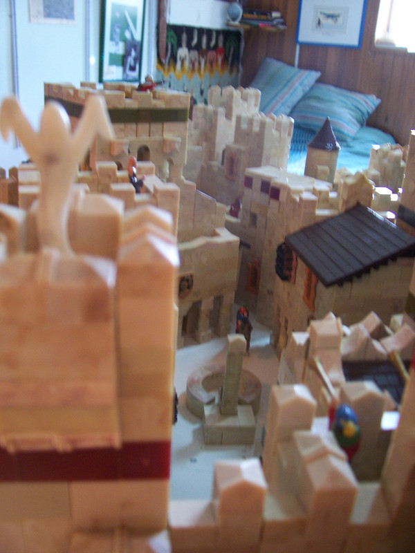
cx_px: 208
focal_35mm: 34
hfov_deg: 41.8
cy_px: 276
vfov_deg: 54.0
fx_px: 543
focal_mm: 5.6
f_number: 2.7
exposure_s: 1/30
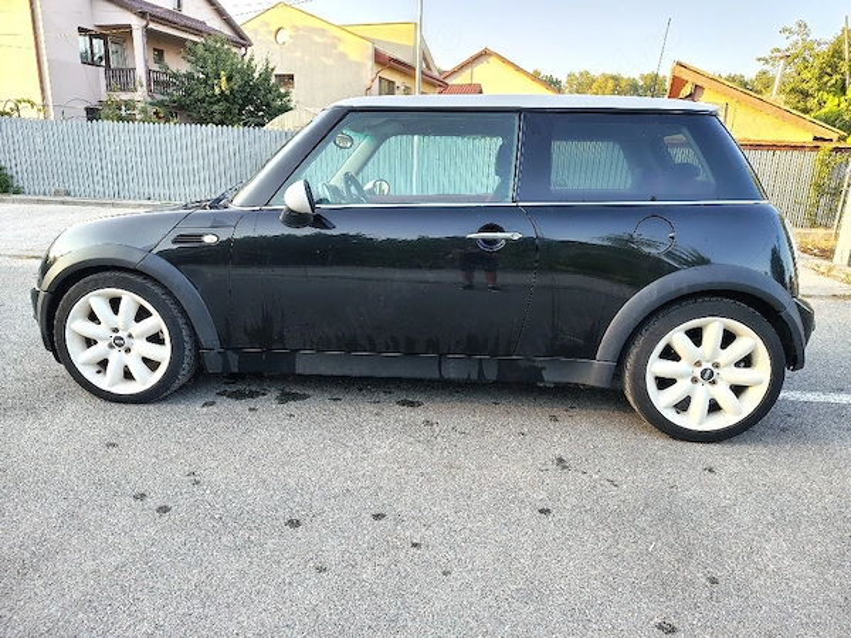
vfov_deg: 56.8
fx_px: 590
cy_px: 319
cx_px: 426
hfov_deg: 71.6
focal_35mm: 24
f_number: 1.8
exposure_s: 1/100
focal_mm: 5.56
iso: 132
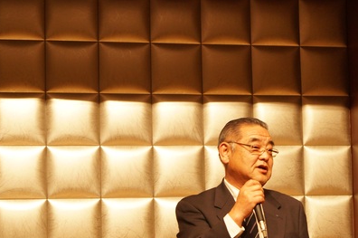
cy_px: 177
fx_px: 963
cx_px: 247
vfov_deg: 14.0
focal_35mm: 97
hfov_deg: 21.0
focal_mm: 40
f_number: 5.6
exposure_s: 1/80
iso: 1000
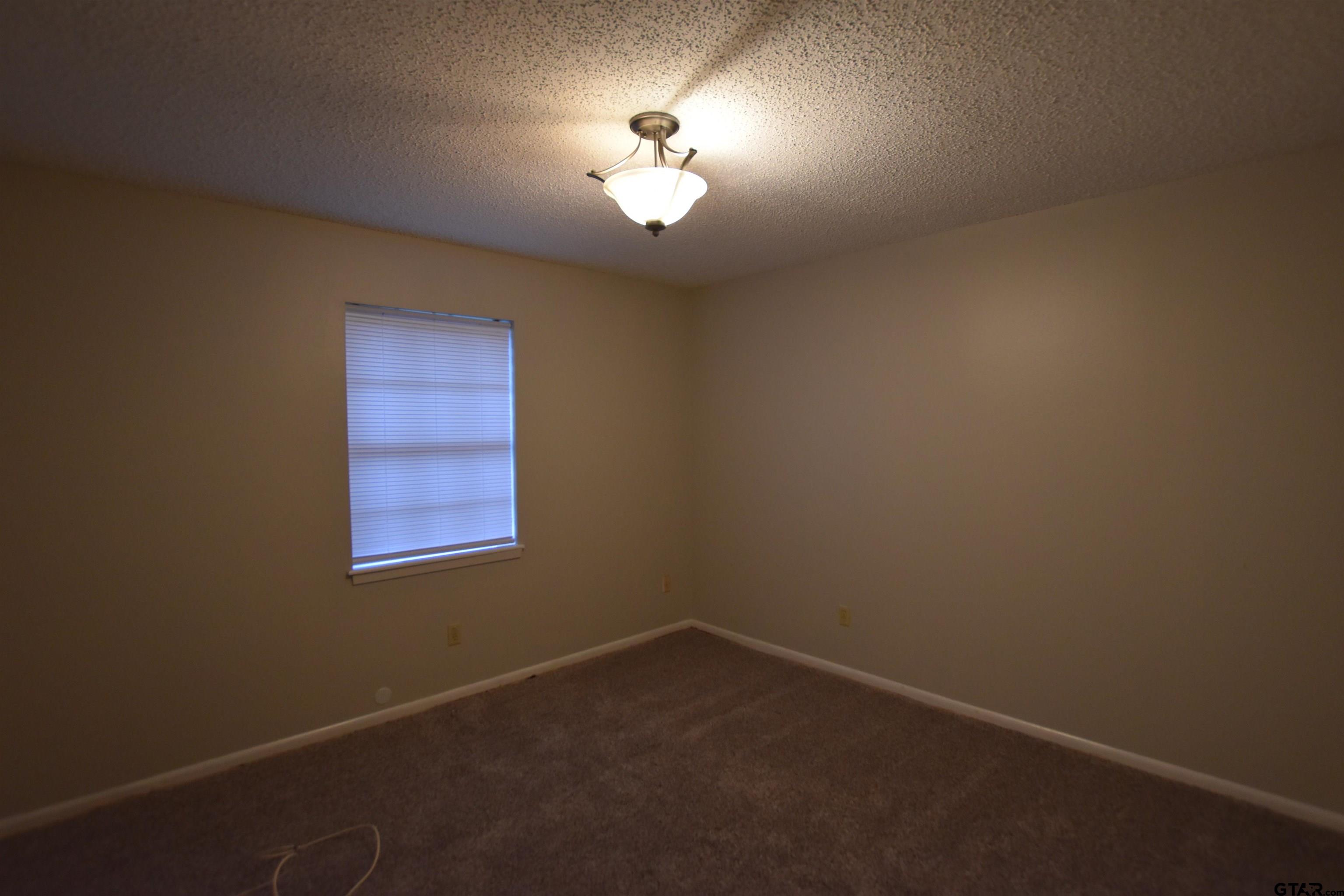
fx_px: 560
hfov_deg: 100.4
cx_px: 672
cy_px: 448
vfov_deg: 77.3
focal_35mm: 15
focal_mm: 10
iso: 1000
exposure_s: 1/60
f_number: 3.5
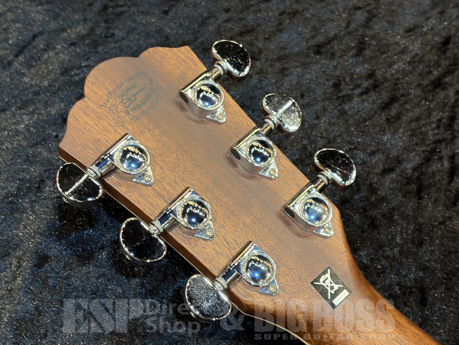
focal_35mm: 52
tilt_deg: -58.8
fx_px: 690
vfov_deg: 28.0
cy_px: 172
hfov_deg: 36.8
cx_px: 230
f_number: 1.6
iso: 100
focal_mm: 5.96
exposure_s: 1/40
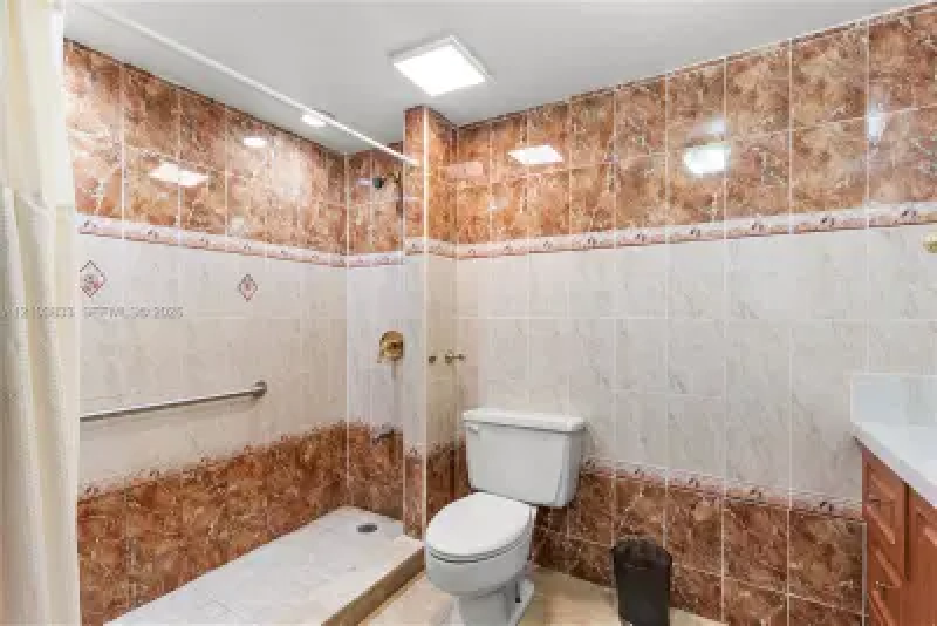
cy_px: 313
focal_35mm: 16
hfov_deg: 96.7
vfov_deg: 73.8
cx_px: 468
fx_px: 417
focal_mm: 16
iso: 500
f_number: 9
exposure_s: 1/4
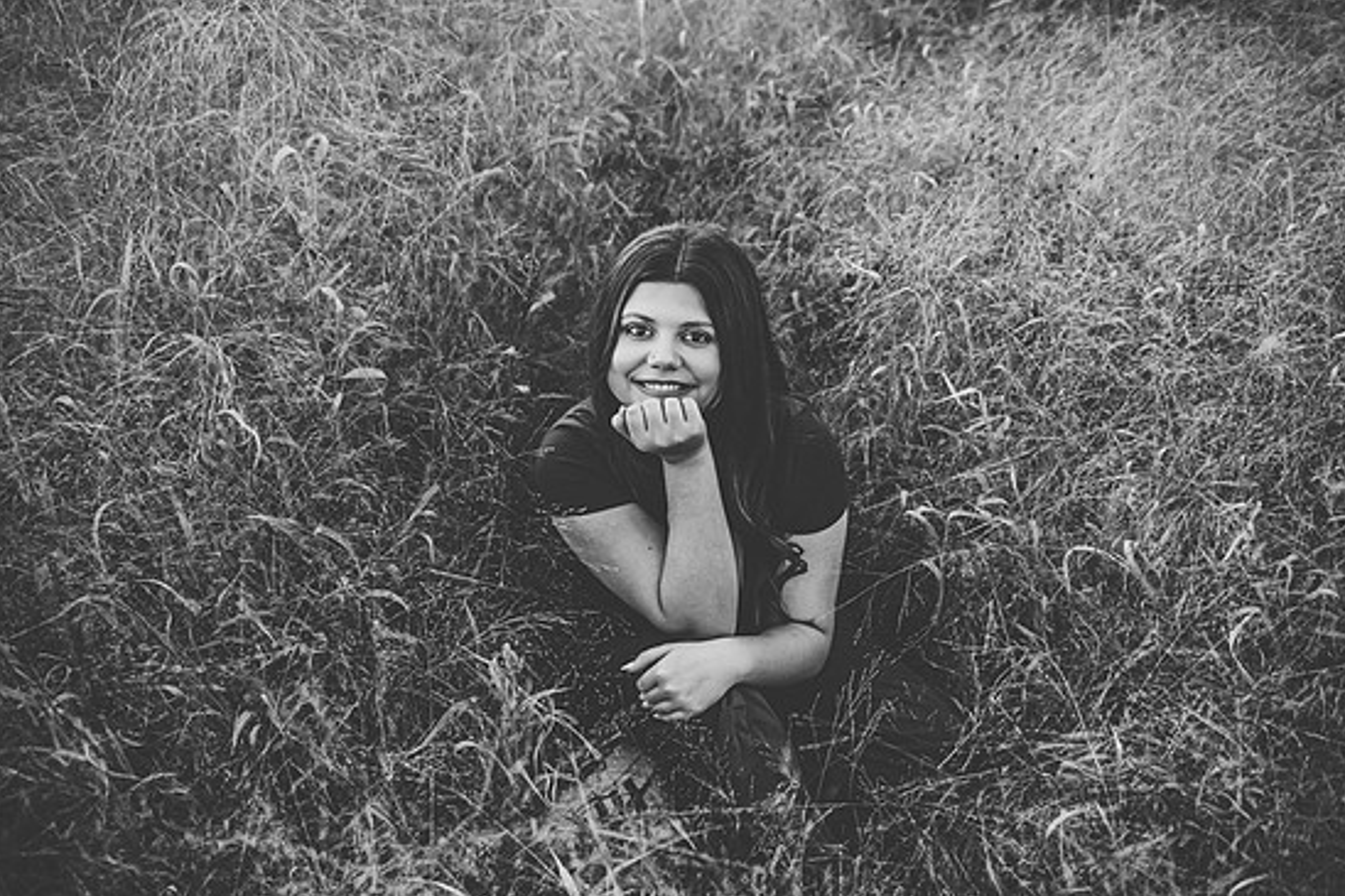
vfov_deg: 36.8
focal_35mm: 36
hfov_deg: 53.1
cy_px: 468
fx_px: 1345
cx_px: 672
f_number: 2.8
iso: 1000
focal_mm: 34
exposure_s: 1/100
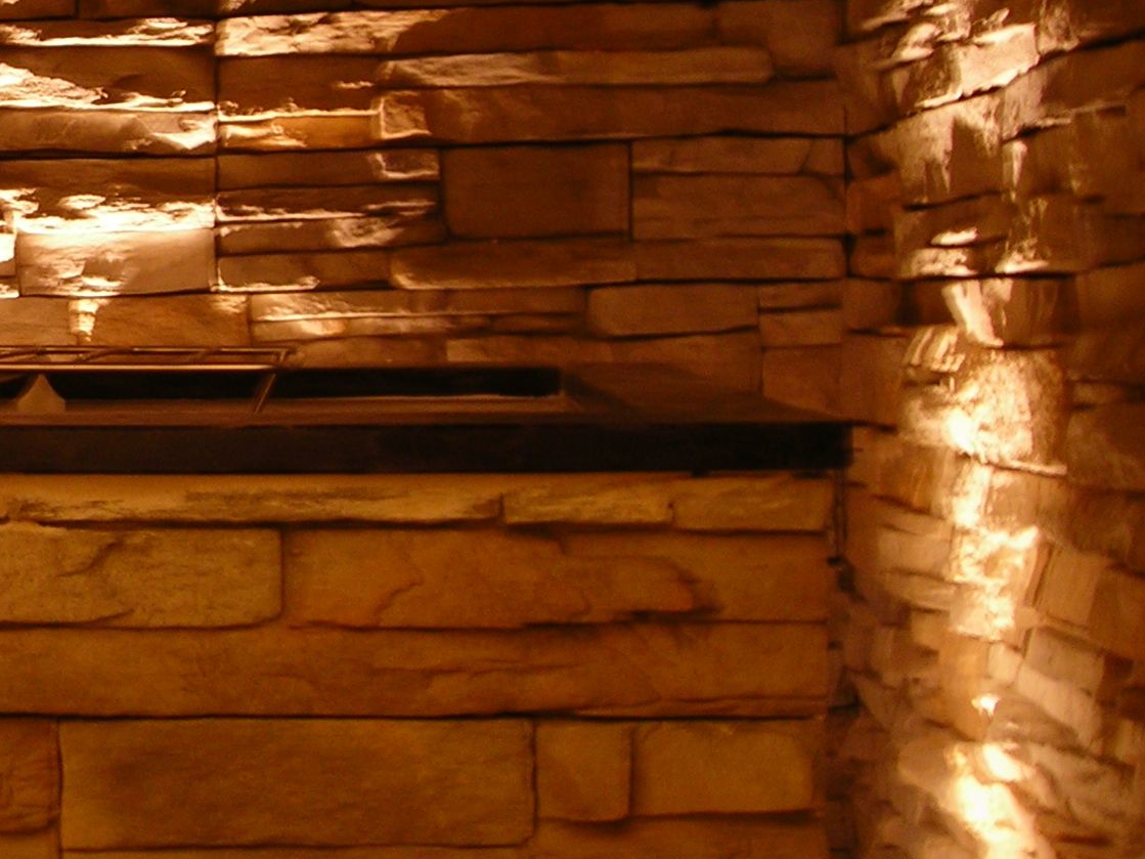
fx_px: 2910
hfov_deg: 21.0
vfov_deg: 16.6
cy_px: 136
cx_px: -156
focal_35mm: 88
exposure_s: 1/2.7
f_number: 3.2
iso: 50
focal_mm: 6.3
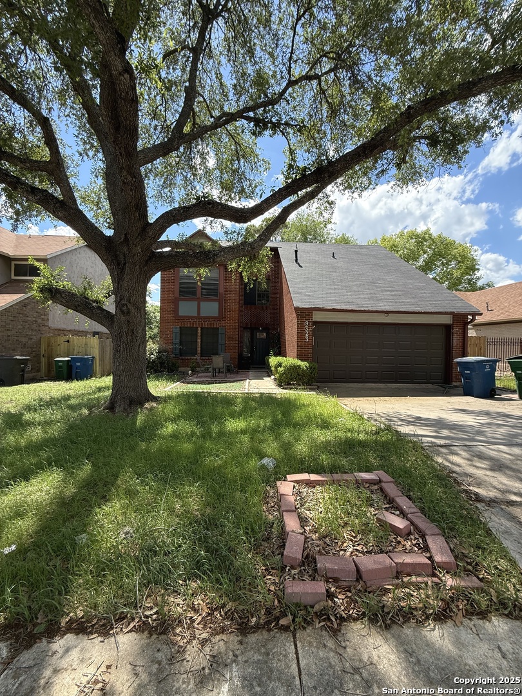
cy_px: 348
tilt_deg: +0.6
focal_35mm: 14
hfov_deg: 85.7
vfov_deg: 102.1
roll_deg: -1.2
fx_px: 281
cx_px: 261
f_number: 2.2
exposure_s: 1/809
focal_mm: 2.22
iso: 64
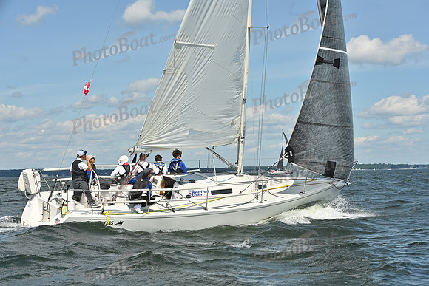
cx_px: 214
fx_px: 834
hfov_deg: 28.8
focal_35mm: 70
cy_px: 143
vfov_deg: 19.5
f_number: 9
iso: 250
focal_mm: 70
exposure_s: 1/1250
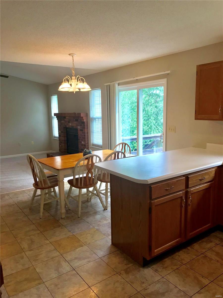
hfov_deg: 49.7
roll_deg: +1.0
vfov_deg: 63.4
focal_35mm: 28
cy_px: 149
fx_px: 241
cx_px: 112
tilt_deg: -8.4
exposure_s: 1/60
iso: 32
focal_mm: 3.99
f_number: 1.8
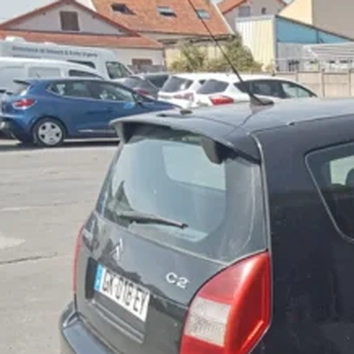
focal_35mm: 68
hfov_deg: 23.1
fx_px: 787
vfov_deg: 24.9
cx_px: 435
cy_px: 286
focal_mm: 3.46
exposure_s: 1/577
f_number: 2.2
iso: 100
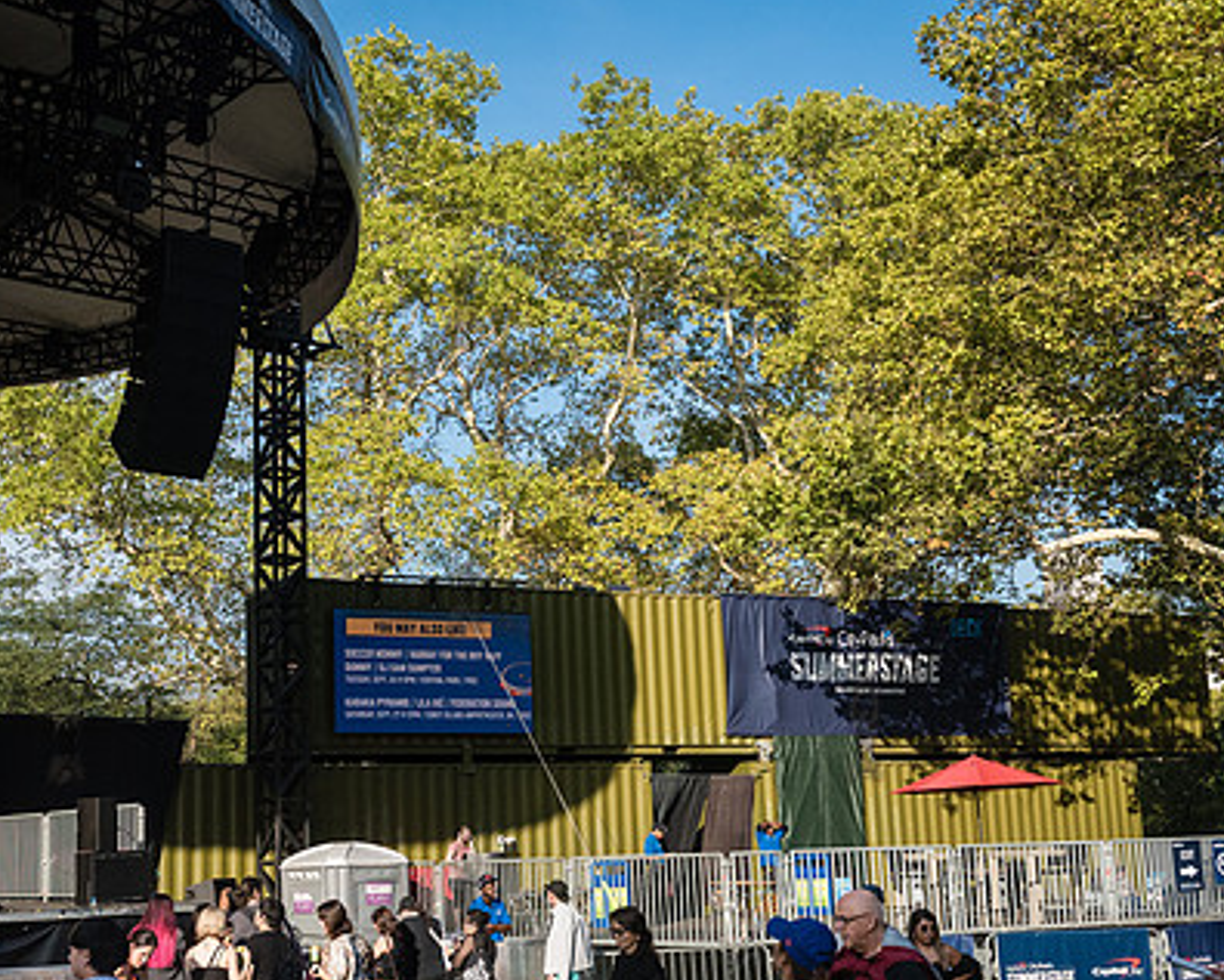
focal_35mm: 44
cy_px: 580
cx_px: 464
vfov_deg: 34.1
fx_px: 1594
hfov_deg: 41.7
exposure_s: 1/4000
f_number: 5.6
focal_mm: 32
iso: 2000
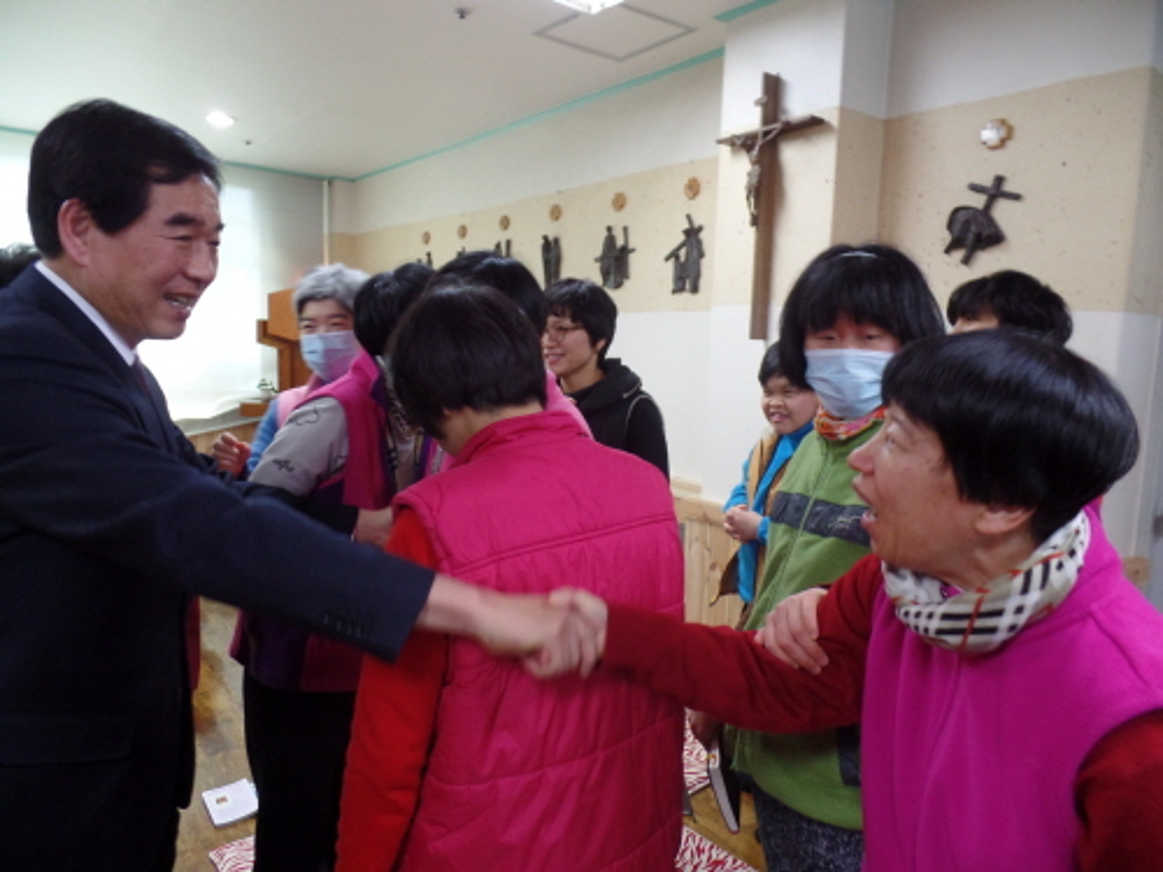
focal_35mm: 23
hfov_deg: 73.9
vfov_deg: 58.9
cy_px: 436
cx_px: 582
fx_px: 773
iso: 240
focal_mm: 4.1
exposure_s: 1/30
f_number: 2.8
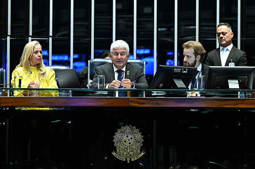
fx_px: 1414
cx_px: 128
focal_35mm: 200
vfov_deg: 6.8
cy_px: 84
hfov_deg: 10.3
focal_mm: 200
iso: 5000
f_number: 5
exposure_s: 1/125
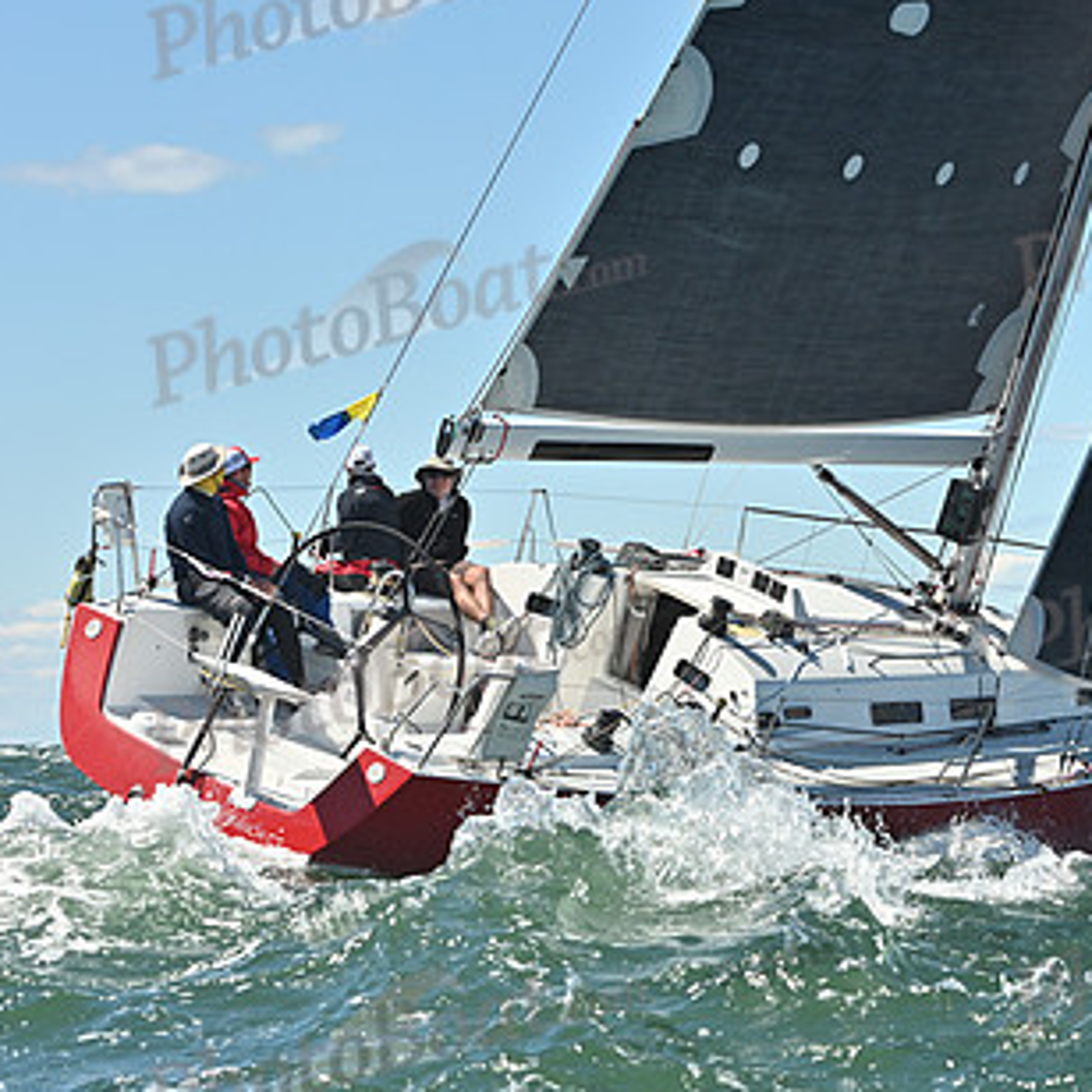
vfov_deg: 11.1
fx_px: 5603
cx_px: 833
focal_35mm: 157
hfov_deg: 11.1
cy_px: 448
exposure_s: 1/1600
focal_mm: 98
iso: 320
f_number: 7.1
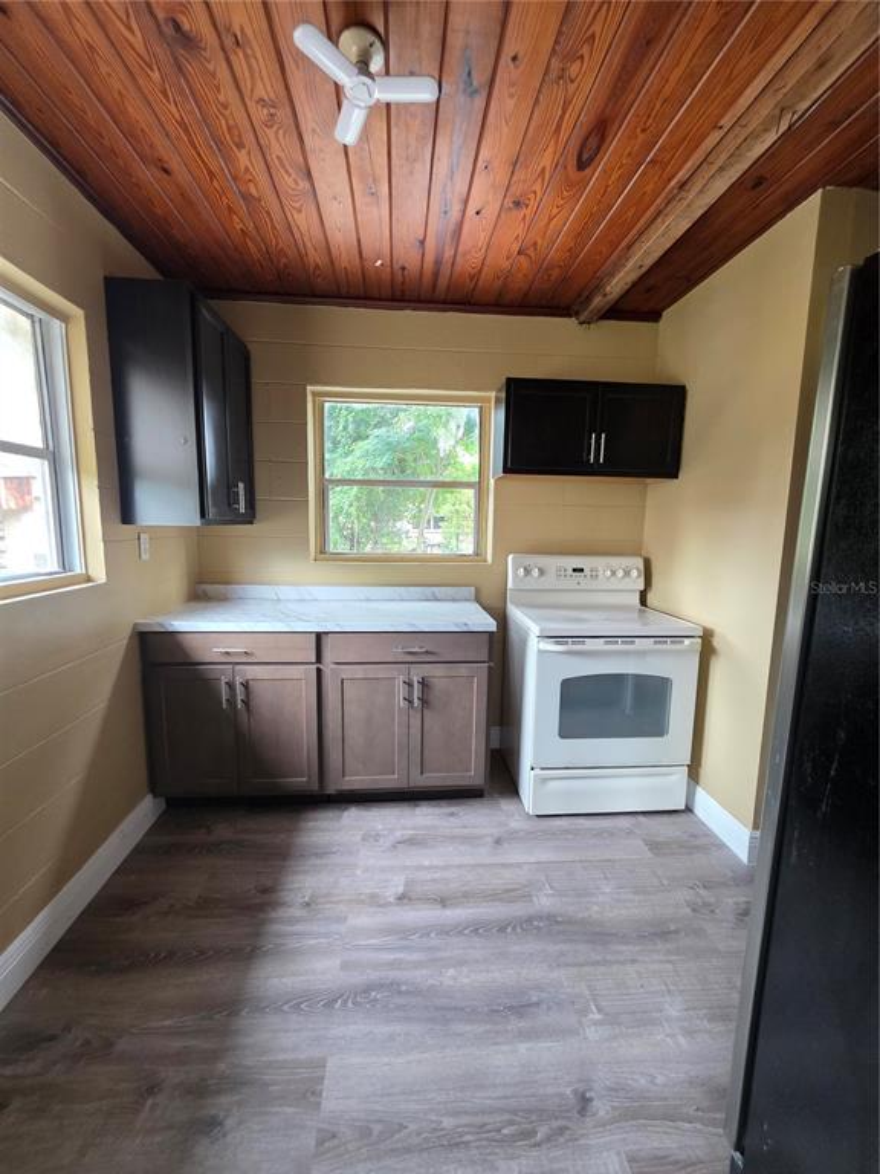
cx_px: 440
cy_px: 587
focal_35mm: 13
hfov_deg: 89.9
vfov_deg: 106.2
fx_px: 441
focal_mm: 2.2
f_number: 1.9
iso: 400
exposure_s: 1/60
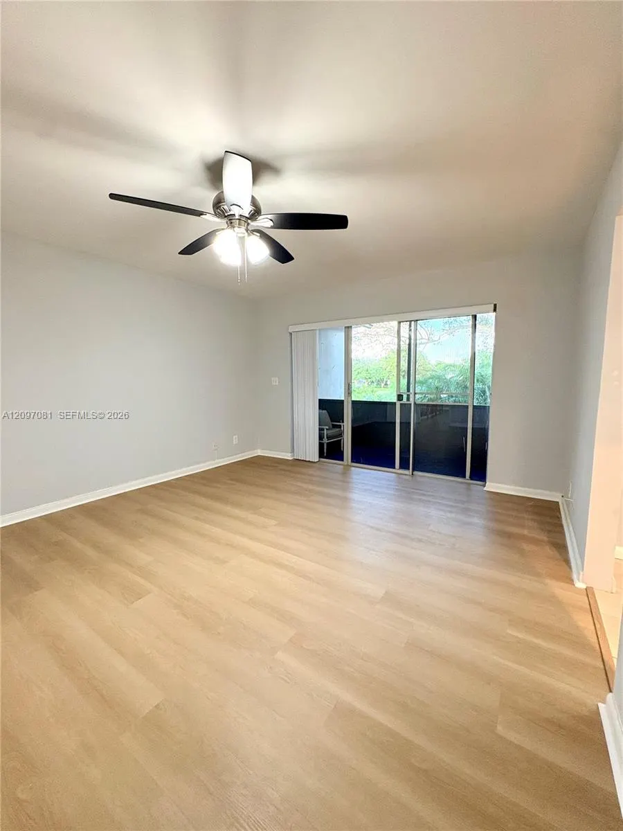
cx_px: 312
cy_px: 416
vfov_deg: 102.1
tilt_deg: -5.9
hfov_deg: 85.7
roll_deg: +0.3
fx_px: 336
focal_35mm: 14
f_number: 2.2
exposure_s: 1/60
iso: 250
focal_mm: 2.22
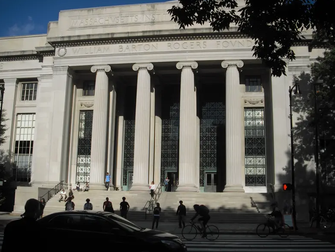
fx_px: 378
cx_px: 164
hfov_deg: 47.8
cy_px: 126
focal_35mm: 39
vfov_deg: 36.8
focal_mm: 6.2
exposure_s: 1/640
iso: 64
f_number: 5.6
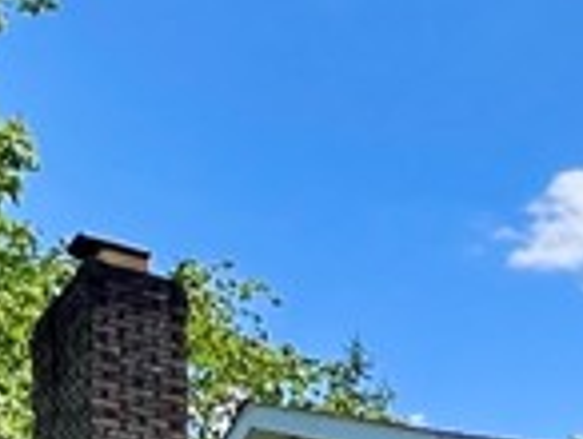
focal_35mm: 91
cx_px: 1134
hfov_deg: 16.7
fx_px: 1535
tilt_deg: -1.8
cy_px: 978
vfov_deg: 13.2
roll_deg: +1.6
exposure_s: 1/1340
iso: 32
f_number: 1.8
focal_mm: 1.57
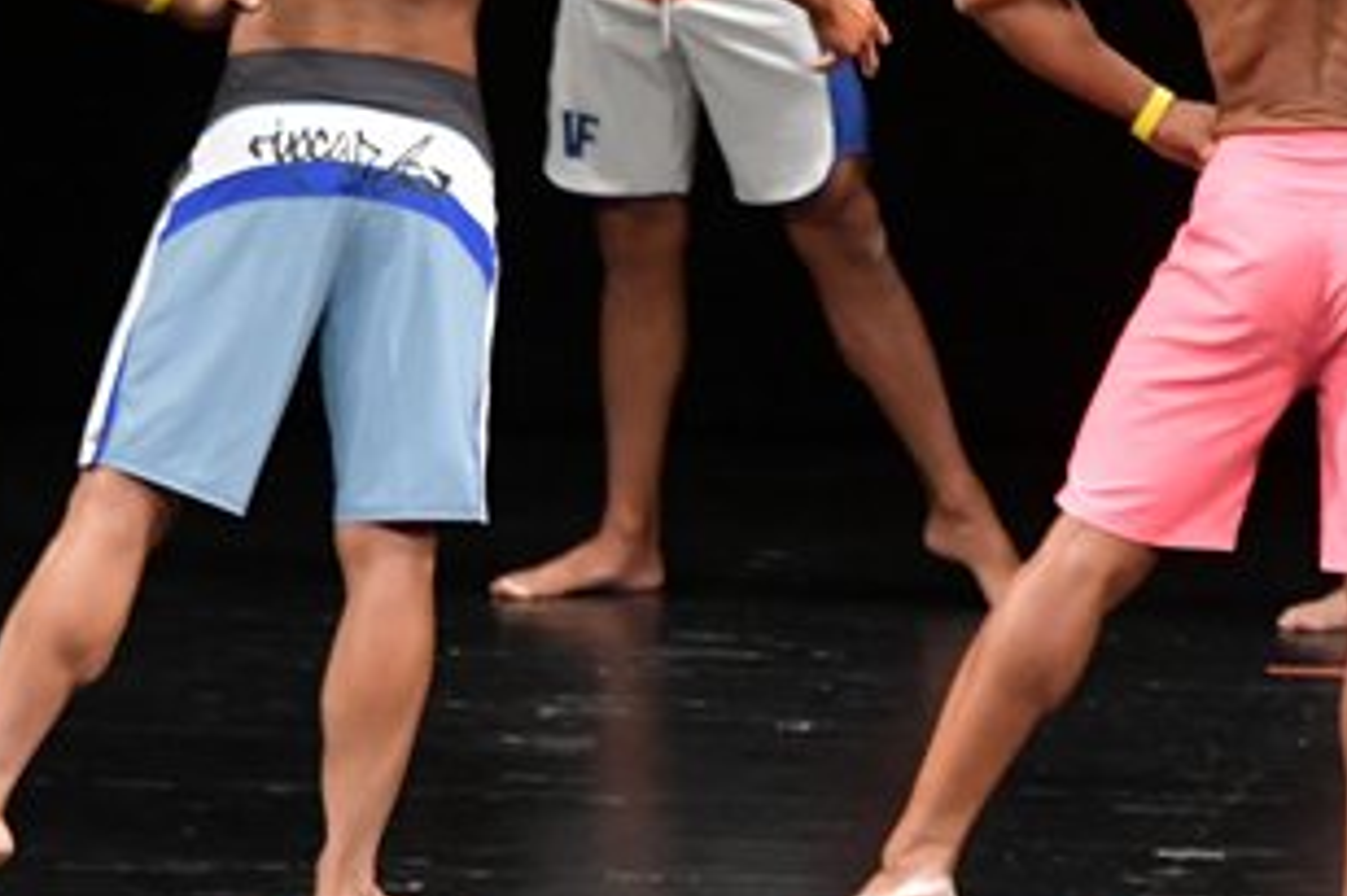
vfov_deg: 2.4
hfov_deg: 3.6
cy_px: 275
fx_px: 21203
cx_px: 1349
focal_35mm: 567
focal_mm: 150
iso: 3200
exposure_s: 1/400
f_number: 5.6
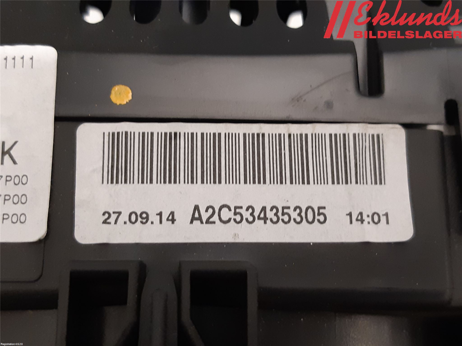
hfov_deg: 67.3
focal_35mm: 26
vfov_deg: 53.1
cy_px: 173
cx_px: 231
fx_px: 347
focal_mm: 3.93
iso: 200
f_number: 1.7
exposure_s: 1/25
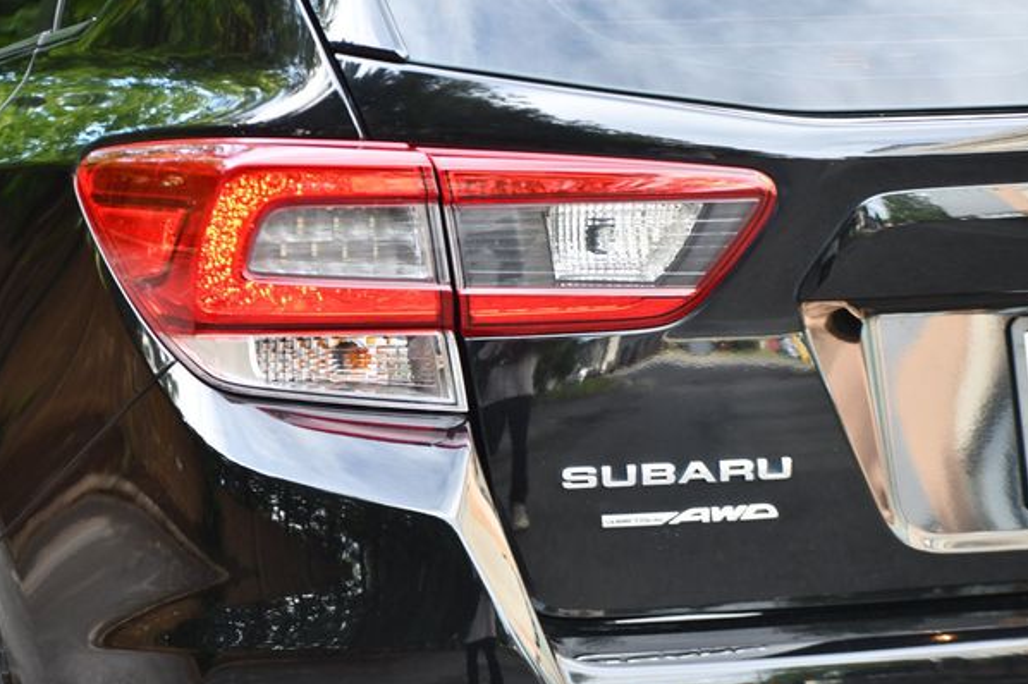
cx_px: 490
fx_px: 3938
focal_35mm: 138
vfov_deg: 9.9
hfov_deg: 14.9
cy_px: 325
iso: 800
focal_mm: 86
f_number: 4.8
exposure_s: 1/250
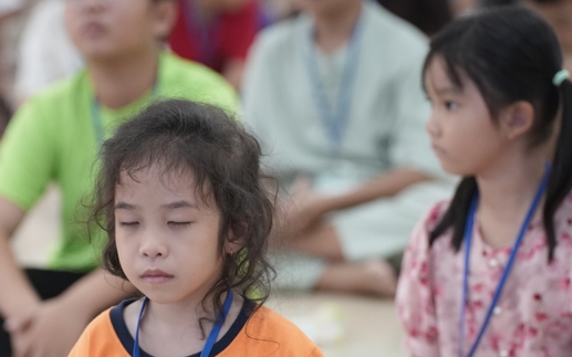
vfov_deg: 6.5
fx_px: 3149
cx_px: 231
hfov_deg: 10.4
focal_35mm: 202
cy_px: 374
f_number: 2.8
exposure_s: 1/200
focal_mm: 105
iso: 4000
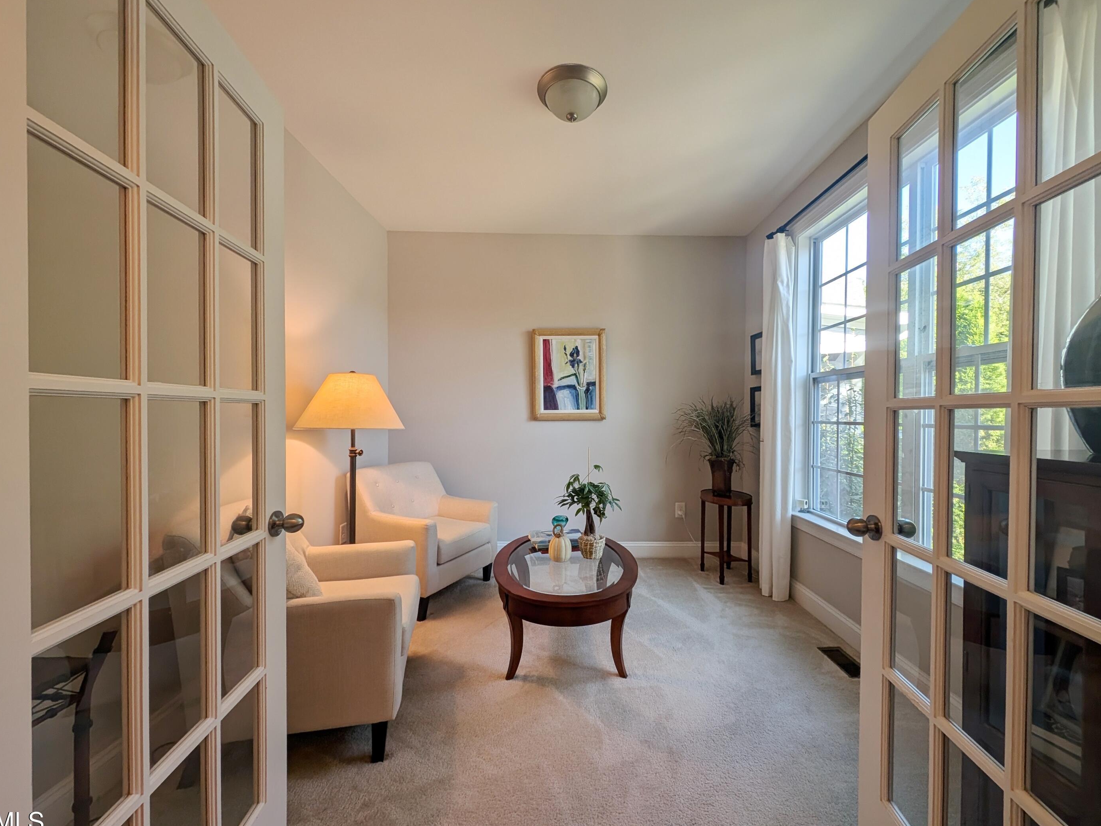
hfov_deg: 106.1
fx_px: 413
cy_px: 414
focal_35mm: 13
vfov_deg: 89.9
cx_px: 572
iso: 66
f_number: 1.95
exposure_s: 1/120
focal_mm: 2.23
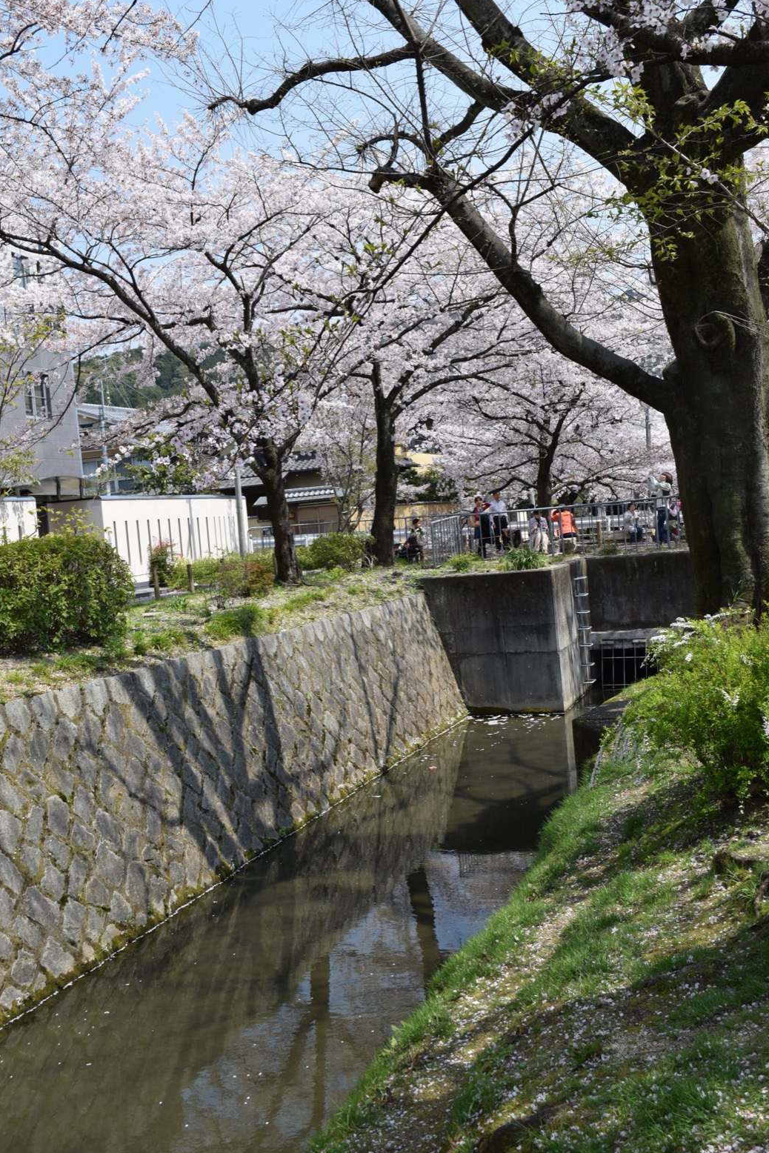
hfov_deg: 36.0
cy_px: 562
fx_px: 1185
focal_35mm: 37
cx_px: 382
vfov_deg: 51.9
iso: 200
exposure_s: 1/320
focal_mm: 24
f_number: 9
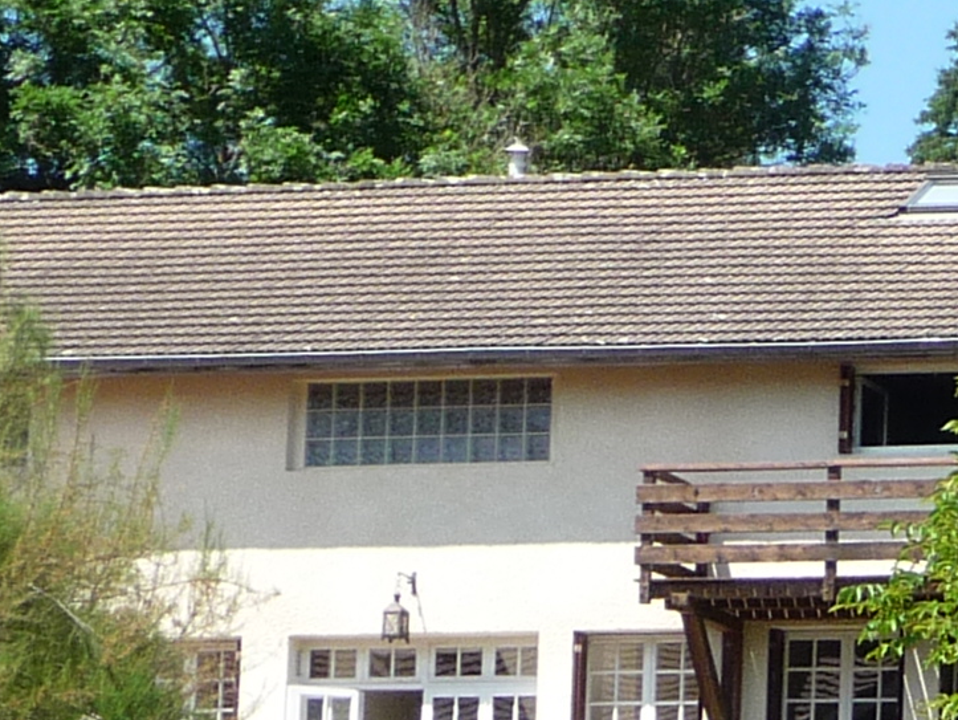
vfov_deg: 6.9
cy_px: 866
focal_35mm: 215
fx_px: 5953
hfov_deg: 8.8
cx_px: 1811
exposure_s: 1/320
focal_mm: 7.6
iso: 100
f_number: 4.1
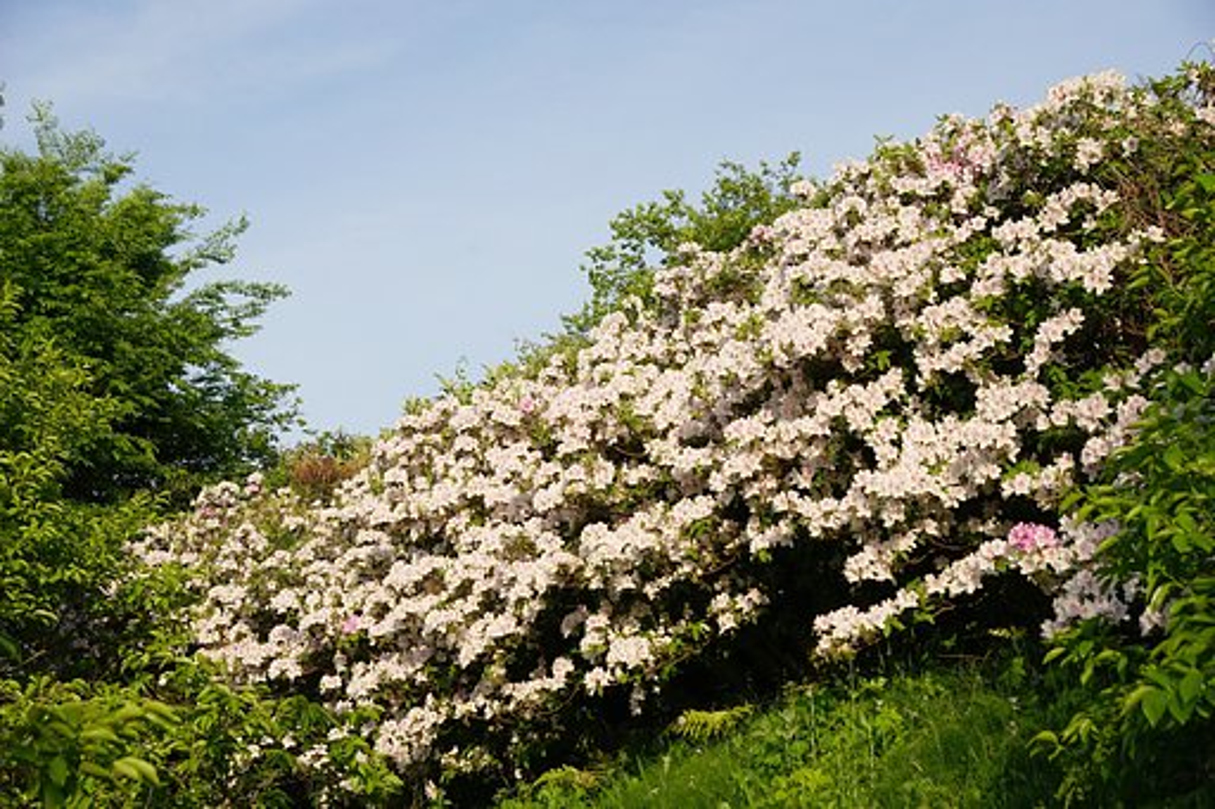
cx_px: 608
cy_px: 404
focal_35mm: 65
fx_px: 2193
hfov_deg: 31.0
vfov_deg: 20.9
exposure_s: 1/2000
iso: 1250
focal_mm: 65
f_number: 9
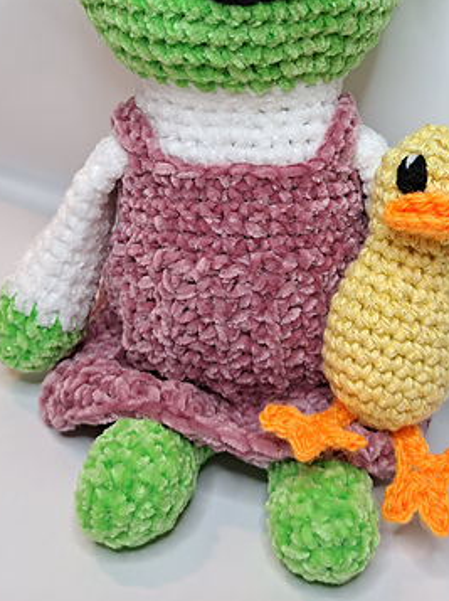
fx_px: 745
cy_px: 155
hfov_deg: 33.4
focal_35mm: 43
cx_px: 269
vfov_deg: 42.6
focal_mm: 5.23
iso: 125
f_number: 1.8
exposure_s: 1/50
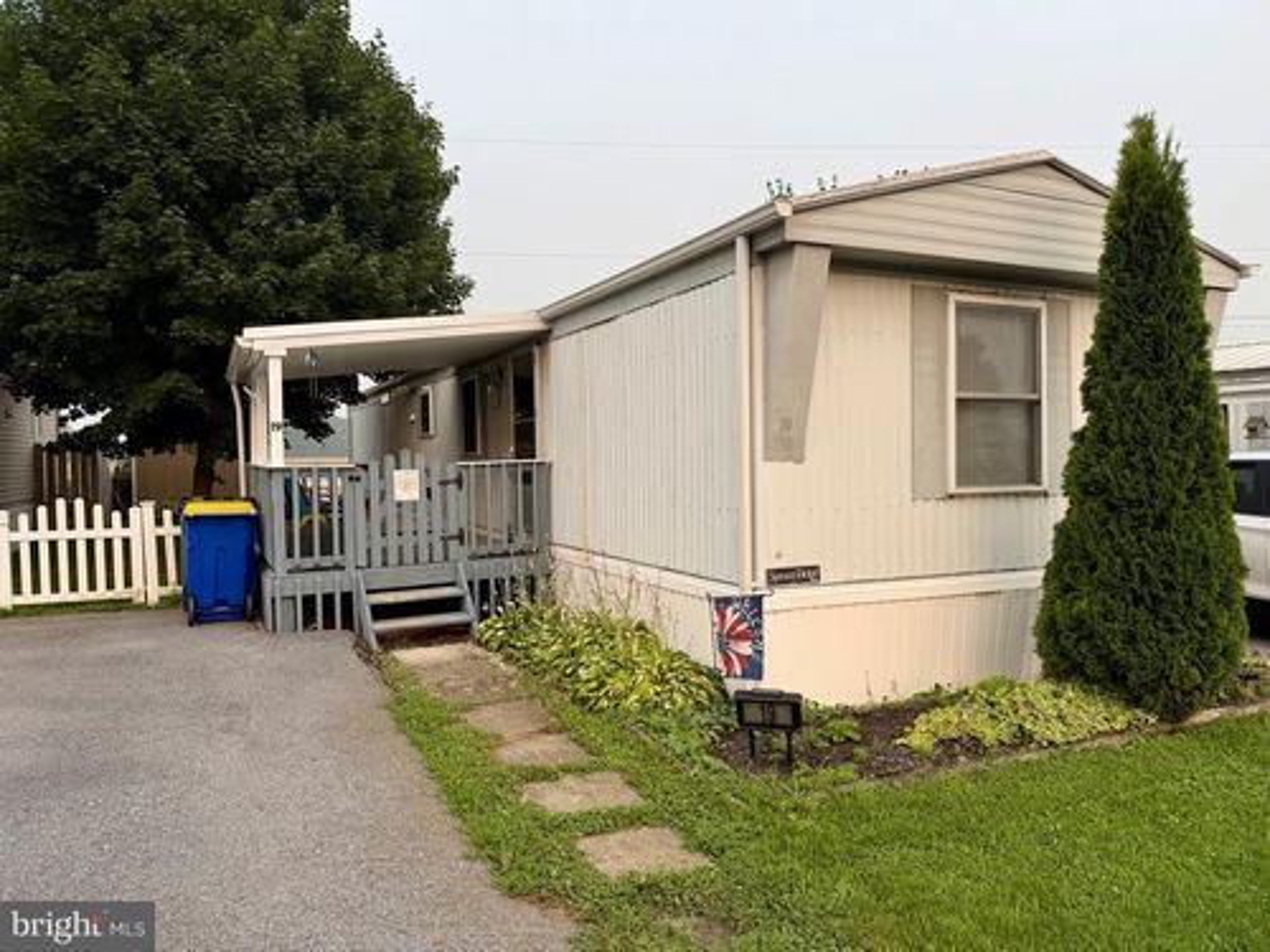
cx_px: 635
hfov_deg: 71.6
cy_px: 476
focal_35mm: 24
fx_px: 881
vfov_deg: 56.8
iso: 80
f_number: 1.78
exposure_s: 1/1046
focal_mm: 6.76
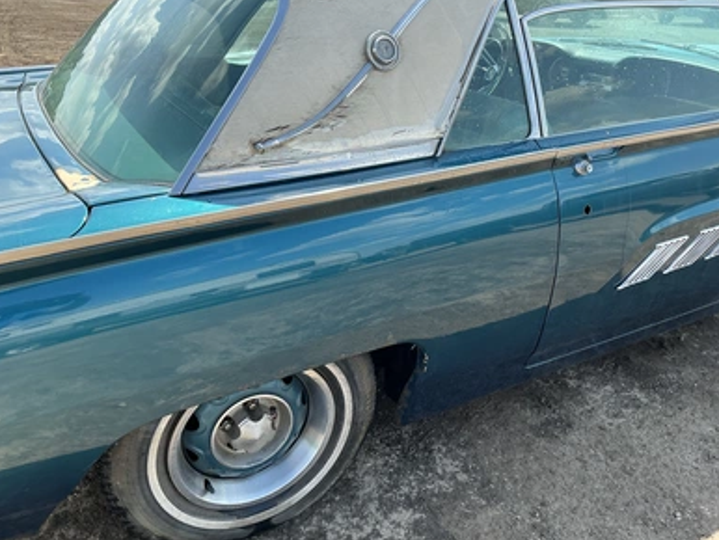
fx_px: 603
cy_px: 272
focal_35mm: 29
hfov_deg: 61.6
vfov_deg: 48.3
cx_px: 352
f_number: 1.8
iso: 25
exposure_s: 1/478
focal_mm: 3
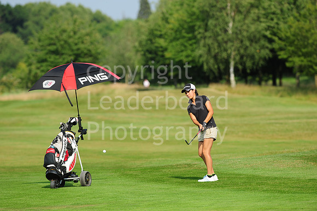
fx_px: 2640
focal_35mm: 300
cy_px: 106
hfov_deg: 6.9
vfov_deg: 4.6
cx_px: 158
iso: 200
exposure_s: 1/2500
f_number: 6.3
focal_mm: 300
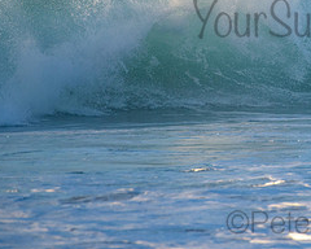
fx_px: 10438
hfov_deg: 1.7
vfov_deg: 1.4
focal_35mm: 1134
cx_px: 327
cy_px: 7
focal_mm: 500
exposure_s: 1/2000
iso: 720
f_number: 5.6
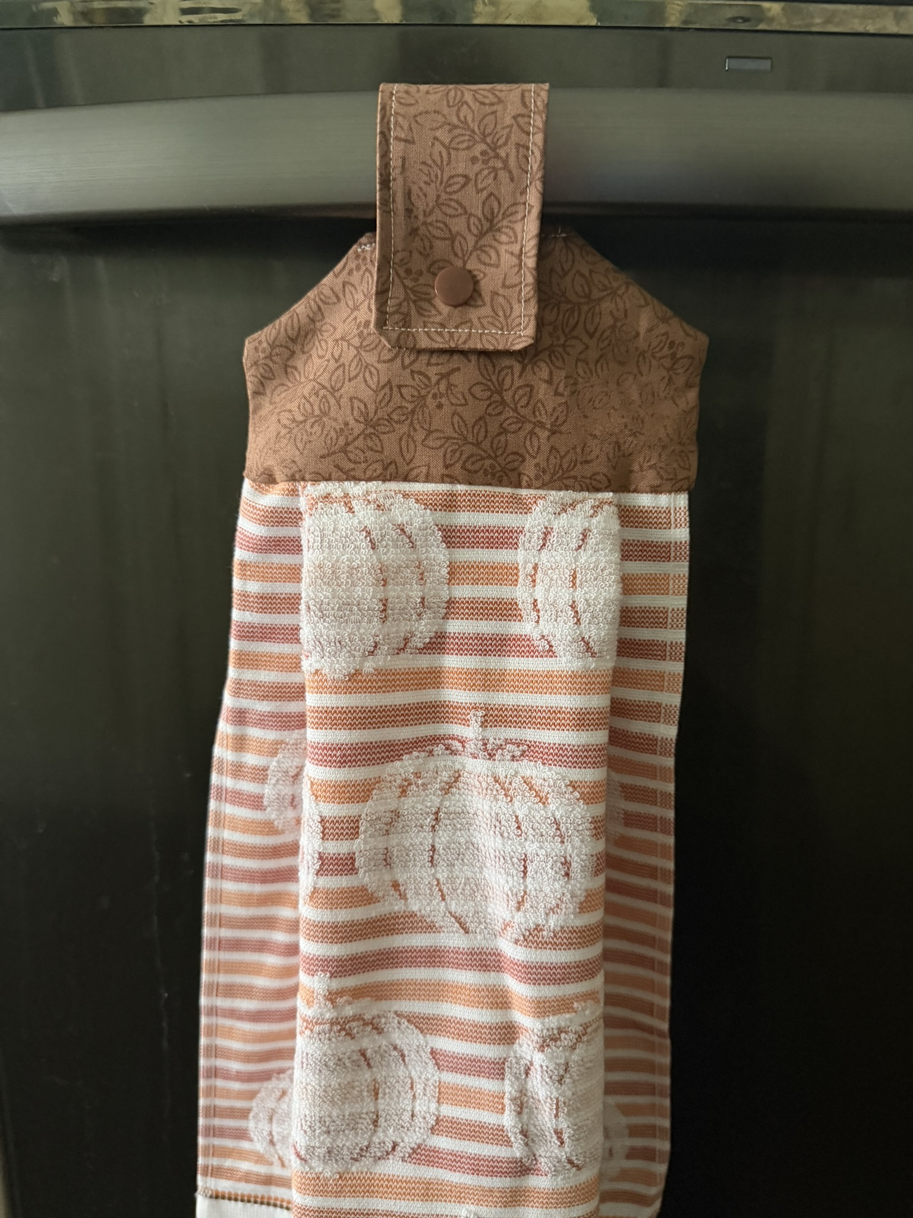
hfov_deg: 56.8
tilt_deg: -12.1
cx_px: 456
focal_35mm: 24
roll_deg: +0.4
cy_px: 609
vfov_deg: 71.6
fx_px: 844
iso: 1000
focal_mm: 6.76
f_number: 1.78
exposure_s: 1/40
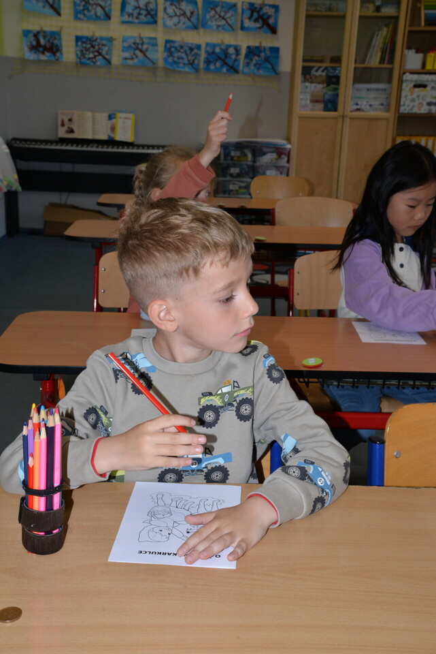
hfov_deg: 28.1
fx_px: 871
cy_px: 327
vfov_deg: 41.1
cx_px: 218
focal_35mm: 48
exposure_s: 1/80
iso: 640
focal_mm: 48
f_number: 11
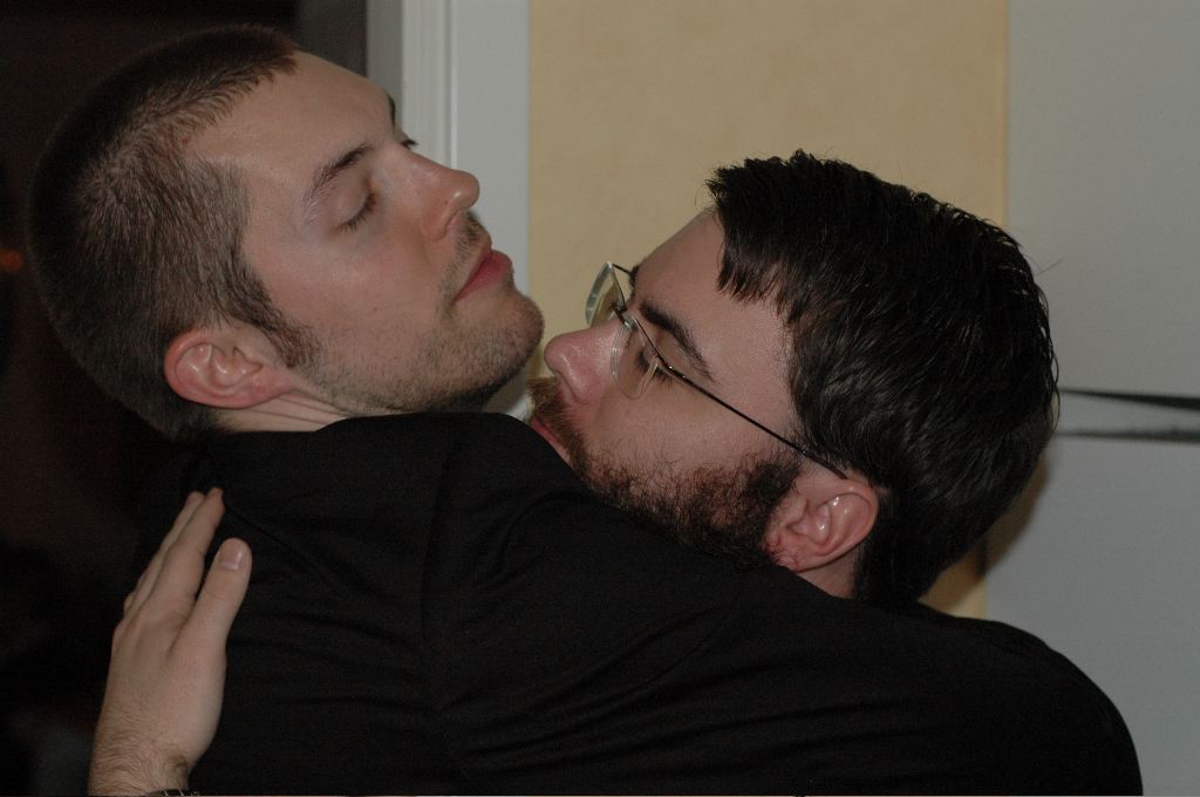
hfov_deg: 27.0
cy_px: 398
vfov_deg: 18.1
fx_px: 2497
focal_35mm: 75
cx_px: 600
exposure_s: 1/60
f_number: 4
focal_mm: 50
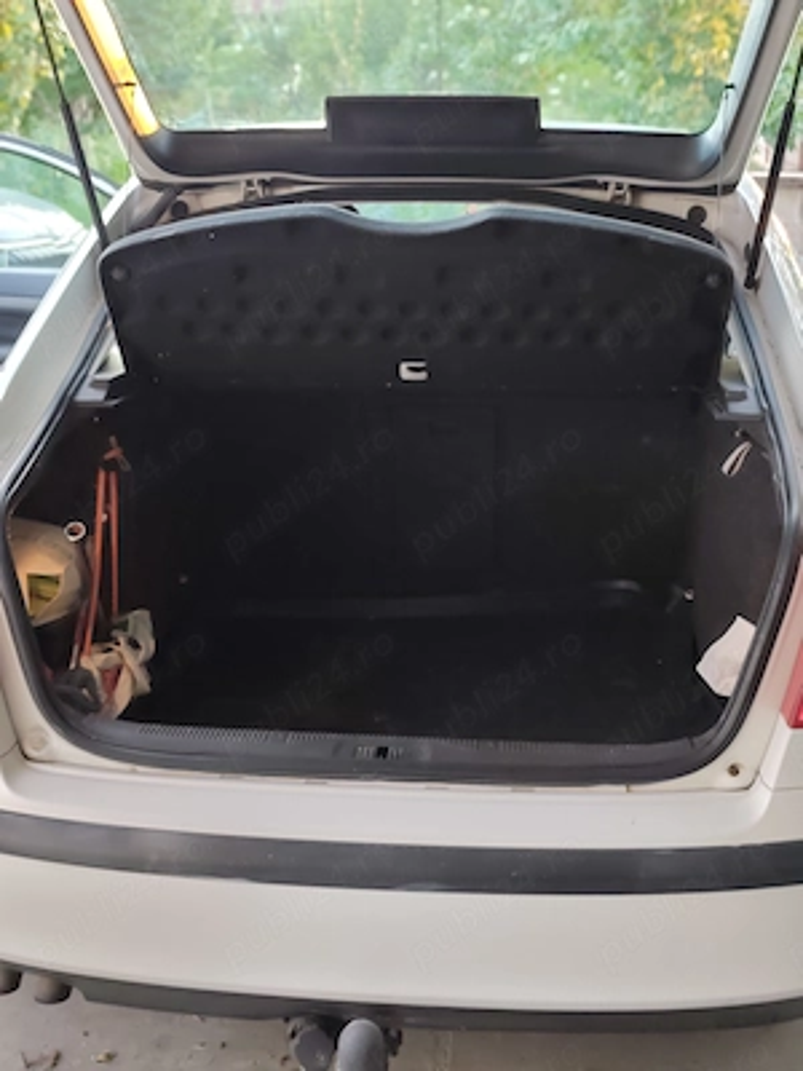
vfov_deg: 41.2
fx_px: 1423
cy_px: 536
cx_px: 402
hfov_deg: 31.5
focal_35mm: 46
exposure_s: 1/33.3
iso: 400
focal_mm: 6.19
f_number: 1.65
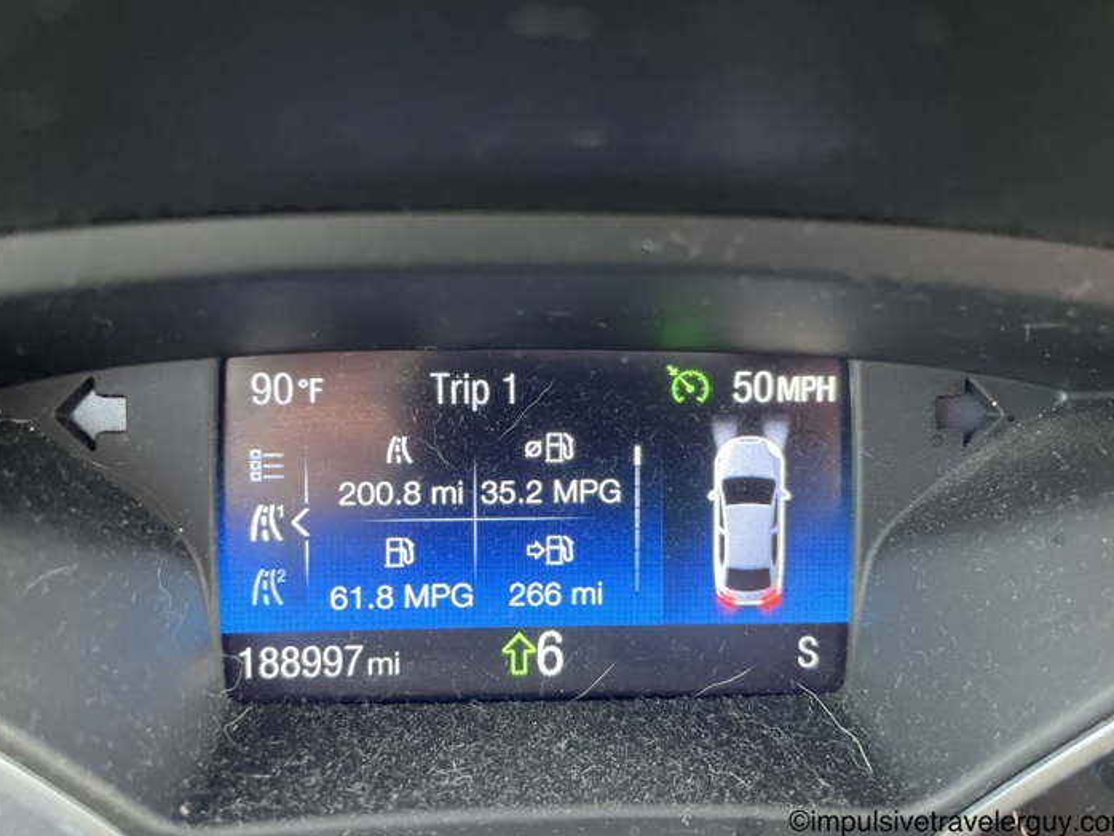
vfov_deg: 51.4
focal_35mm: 27
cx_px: 556
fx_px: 869
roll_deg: -0.6
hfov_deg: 65.3
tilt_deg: -21.4
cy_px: 432
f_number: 1.6
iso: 500
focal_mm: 4.2
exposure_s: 1/58
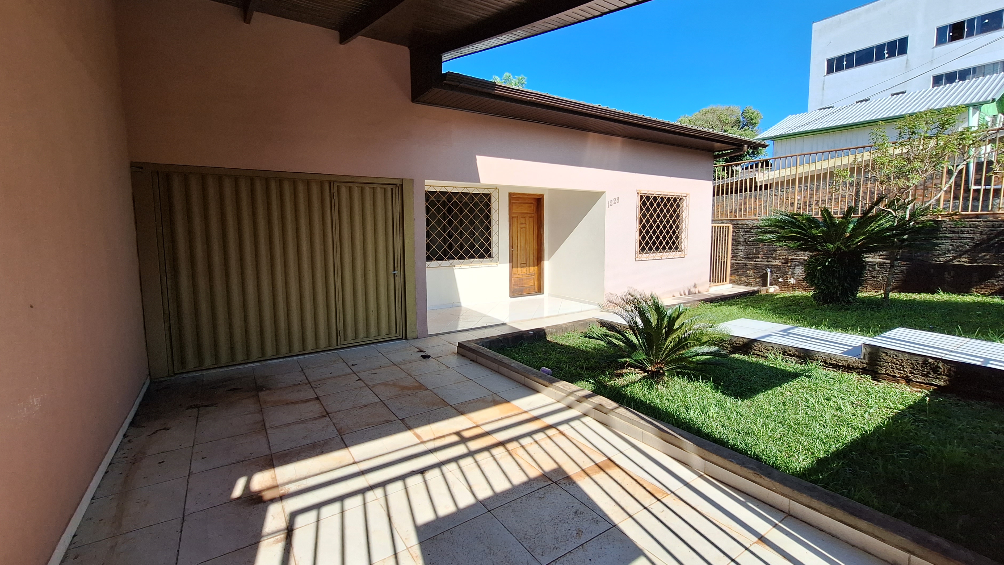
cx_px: 503
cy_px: 274
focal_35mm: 15
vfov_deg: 70.5
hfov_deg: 103.0
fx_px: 399
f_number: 2.2
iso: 40
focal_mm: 1.74
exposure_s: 1/1462
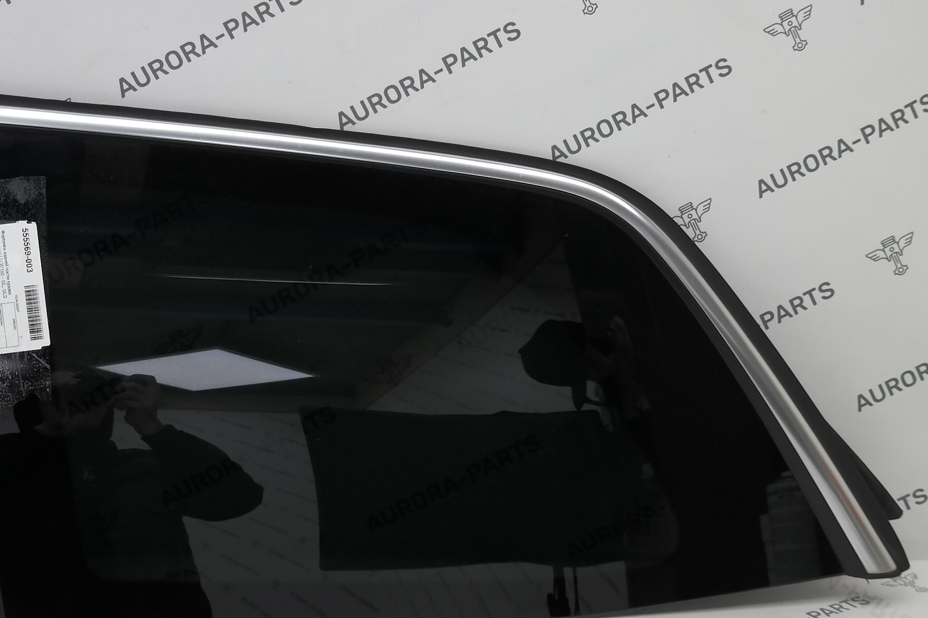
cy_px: 263
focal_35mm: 80
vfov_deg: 17.0
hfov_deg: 25.3
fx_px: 2062
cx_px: 347
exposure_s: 1/100
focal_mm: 24
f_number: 4
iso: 200
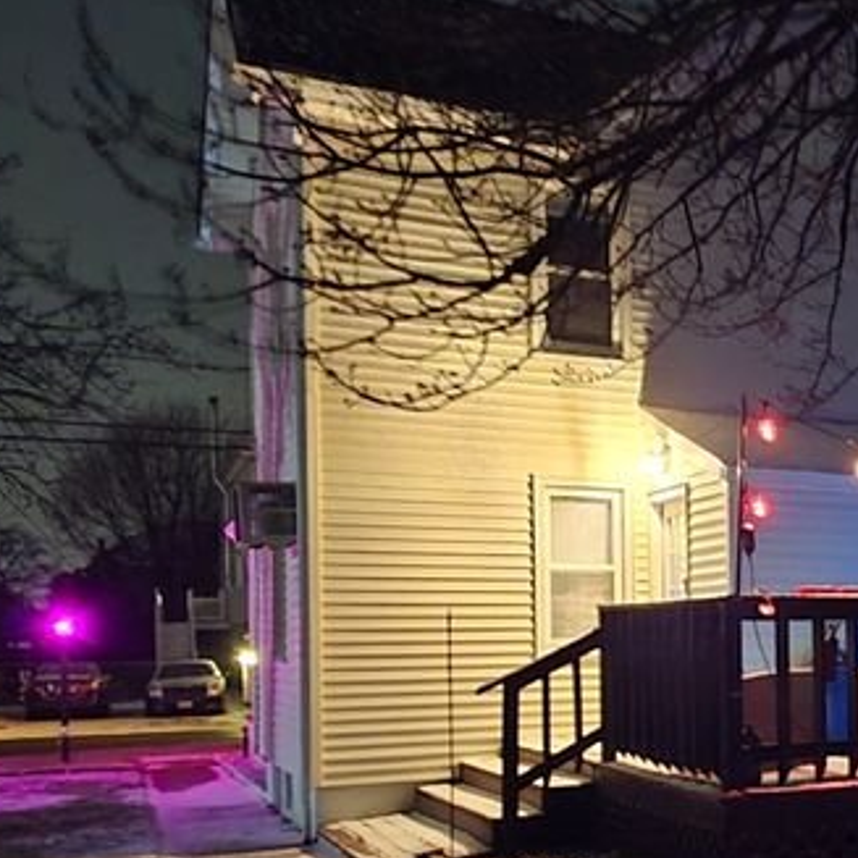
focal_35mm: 45
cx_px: 1010
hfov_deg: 31.8
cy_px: 640
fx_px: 1262
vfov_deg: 36.7
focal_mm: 2.2
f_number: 1.9
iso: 1600
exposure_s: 1/7.5
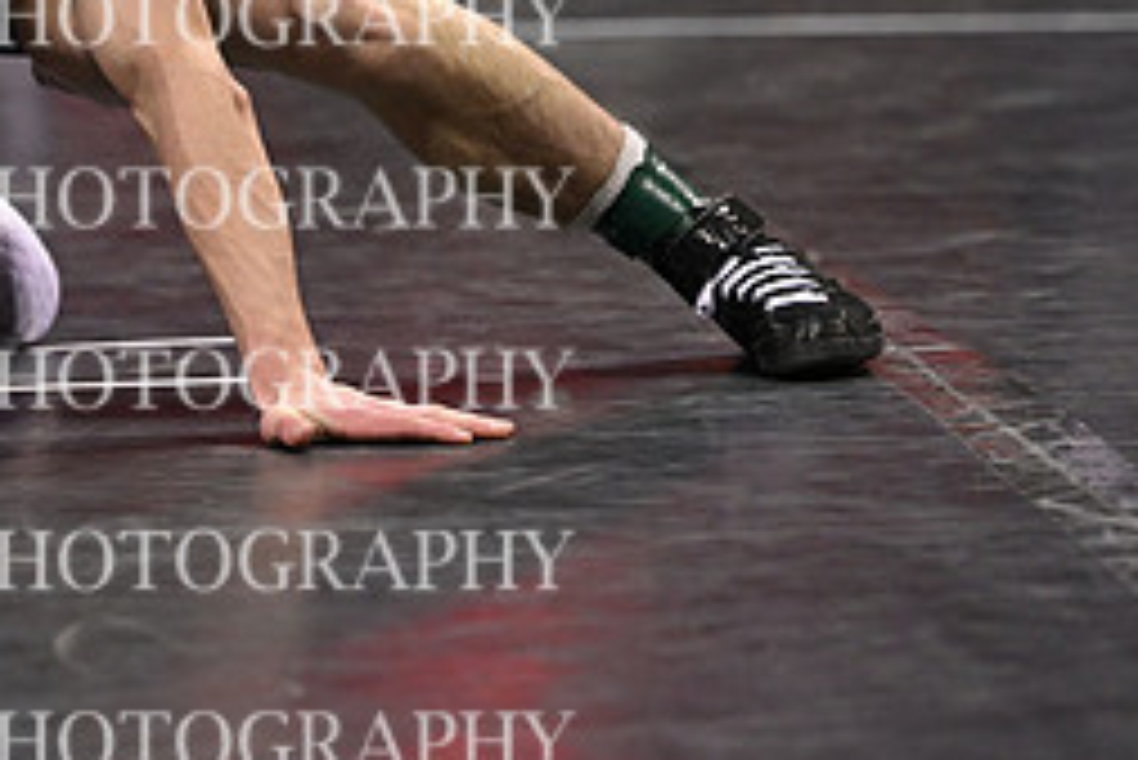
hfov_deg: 7.8
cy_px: -74
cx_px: -76
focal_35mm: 264
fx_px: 8350
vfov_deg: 5.2
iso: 4000
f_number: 3.2
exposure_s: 1/1000
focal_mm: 115
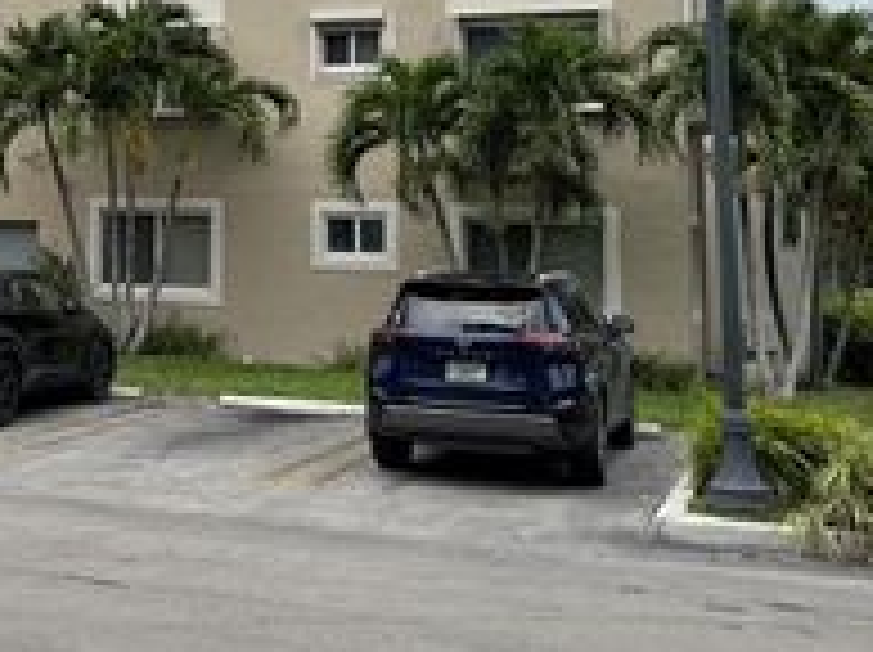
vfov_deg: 22.9
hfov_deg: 29.5
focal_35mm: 62
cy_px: 38
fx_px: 1562
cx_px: 32
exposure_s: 1/5348
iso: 80
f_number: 1.78
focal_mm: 6.76
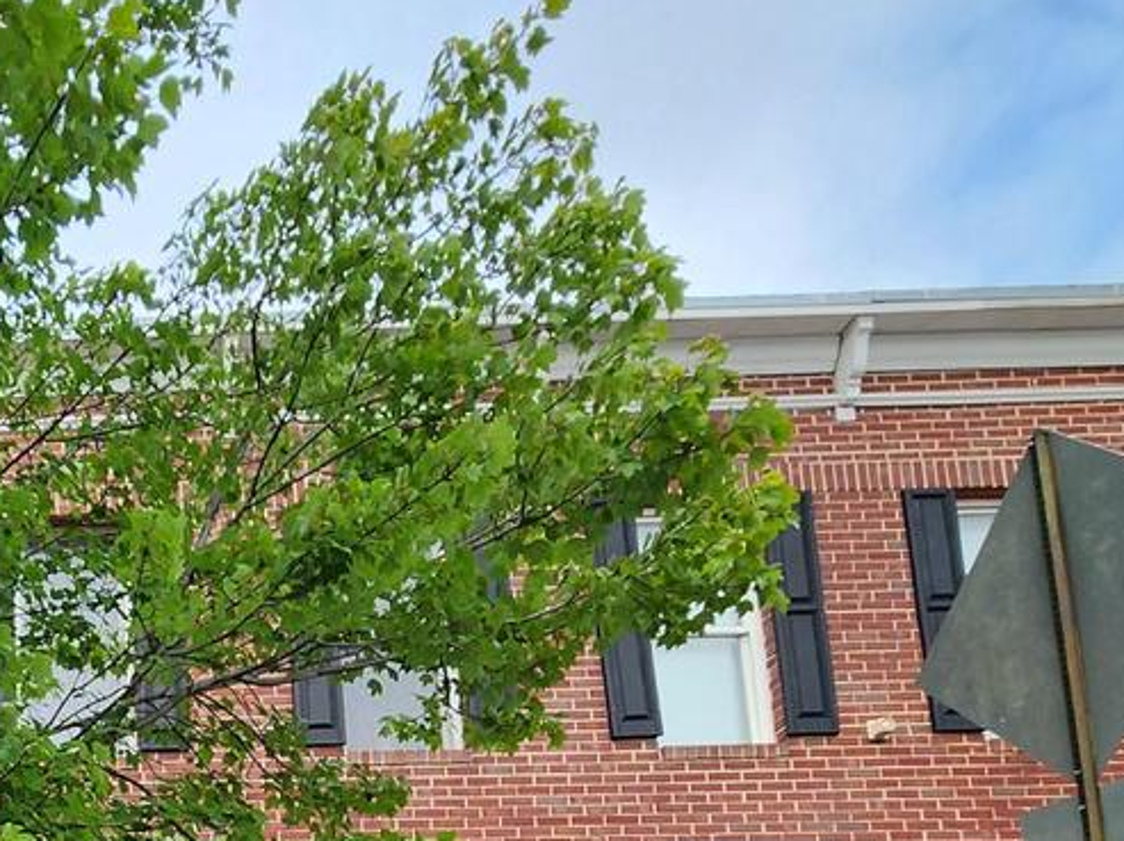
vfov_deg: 28.9
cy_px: 1151
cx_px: -210
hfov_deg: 37.6
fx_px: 1233
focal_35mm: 38
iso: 50
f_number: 2.2
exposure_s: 1/599
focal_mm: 2.2
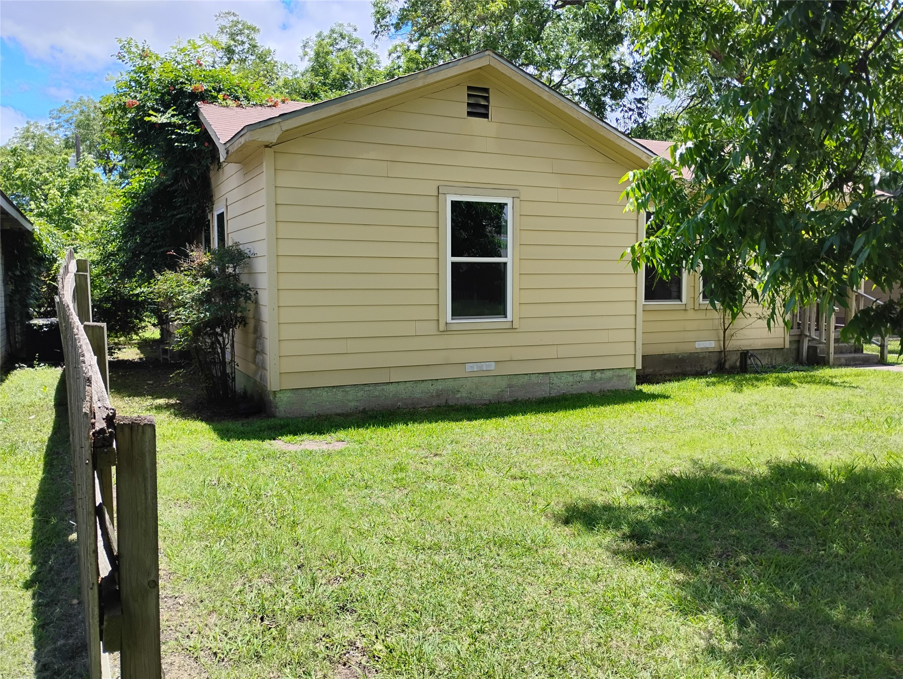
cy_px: 340
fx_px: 731
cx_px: 452
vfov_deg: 49.9
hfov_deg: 63.4
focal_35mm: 28
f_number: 1.8
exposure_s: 1/497
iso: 100
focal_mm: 4.26
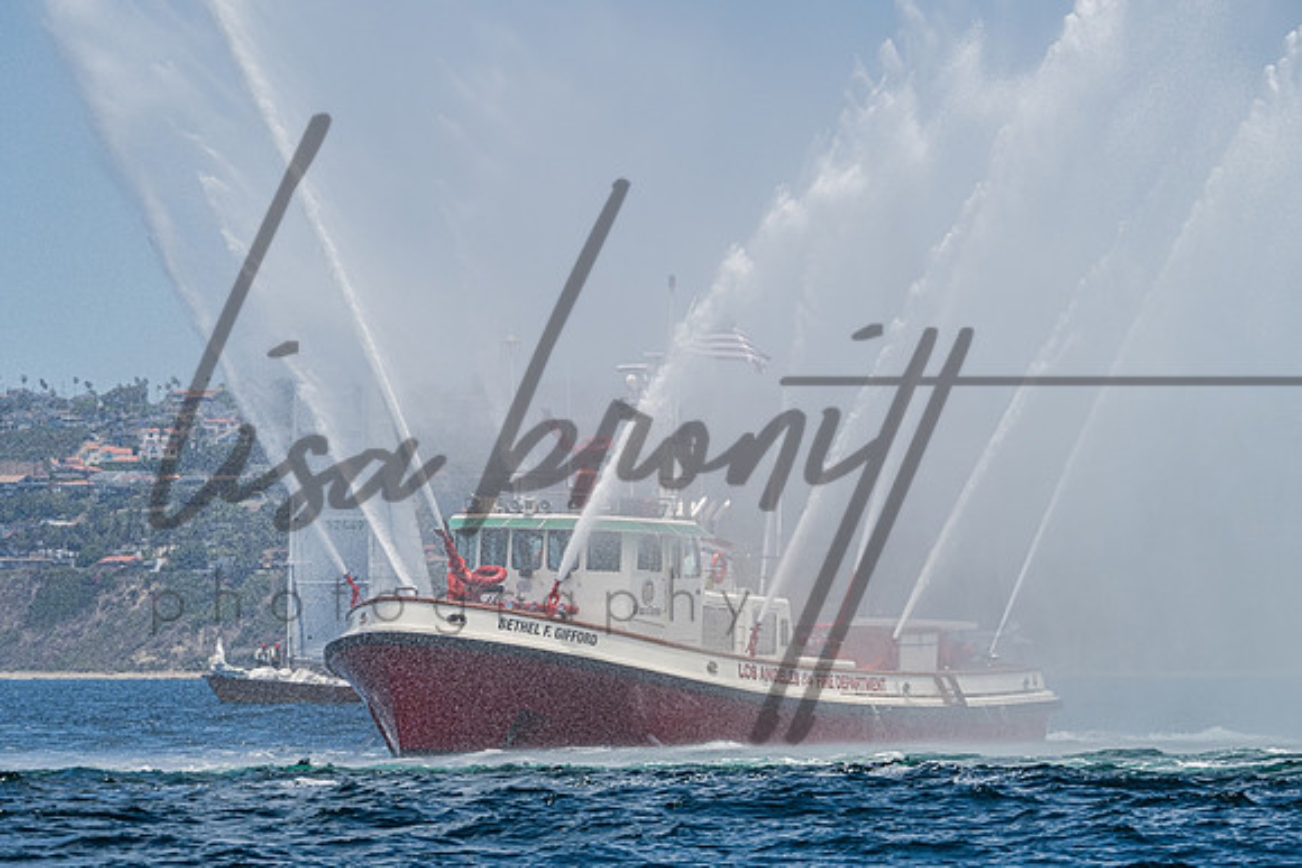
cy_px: 455
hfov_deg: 10.1
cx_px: 687
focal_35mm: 204
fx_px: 7362
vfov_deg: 6.8
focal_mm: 155
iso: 400
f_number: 8
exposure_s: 1/1600
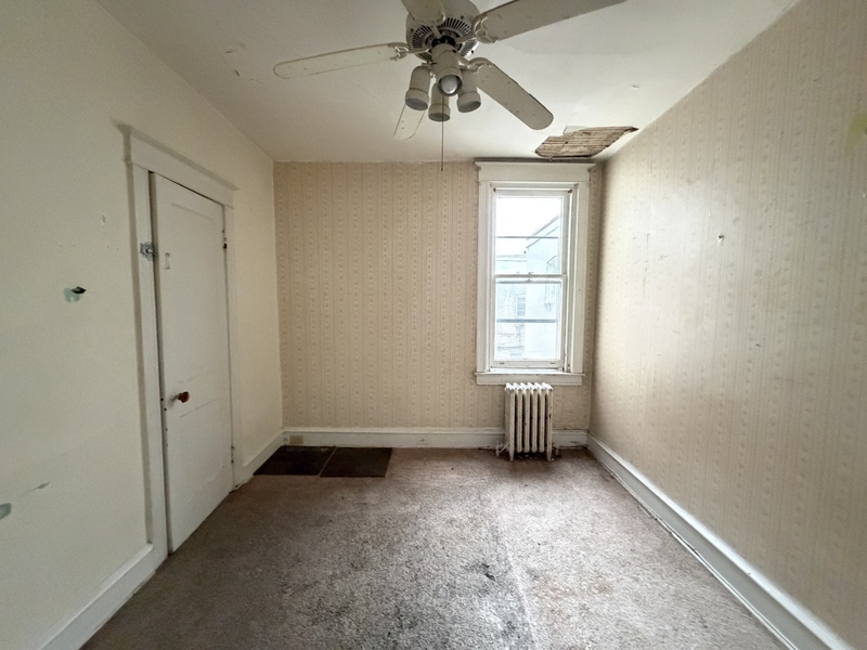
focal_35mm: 14
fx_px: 351
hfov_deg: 102.1
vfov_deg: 85.7
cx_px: 434
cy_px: 325
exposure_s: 1/60
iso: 1250
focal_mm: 2.22
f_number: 2.2
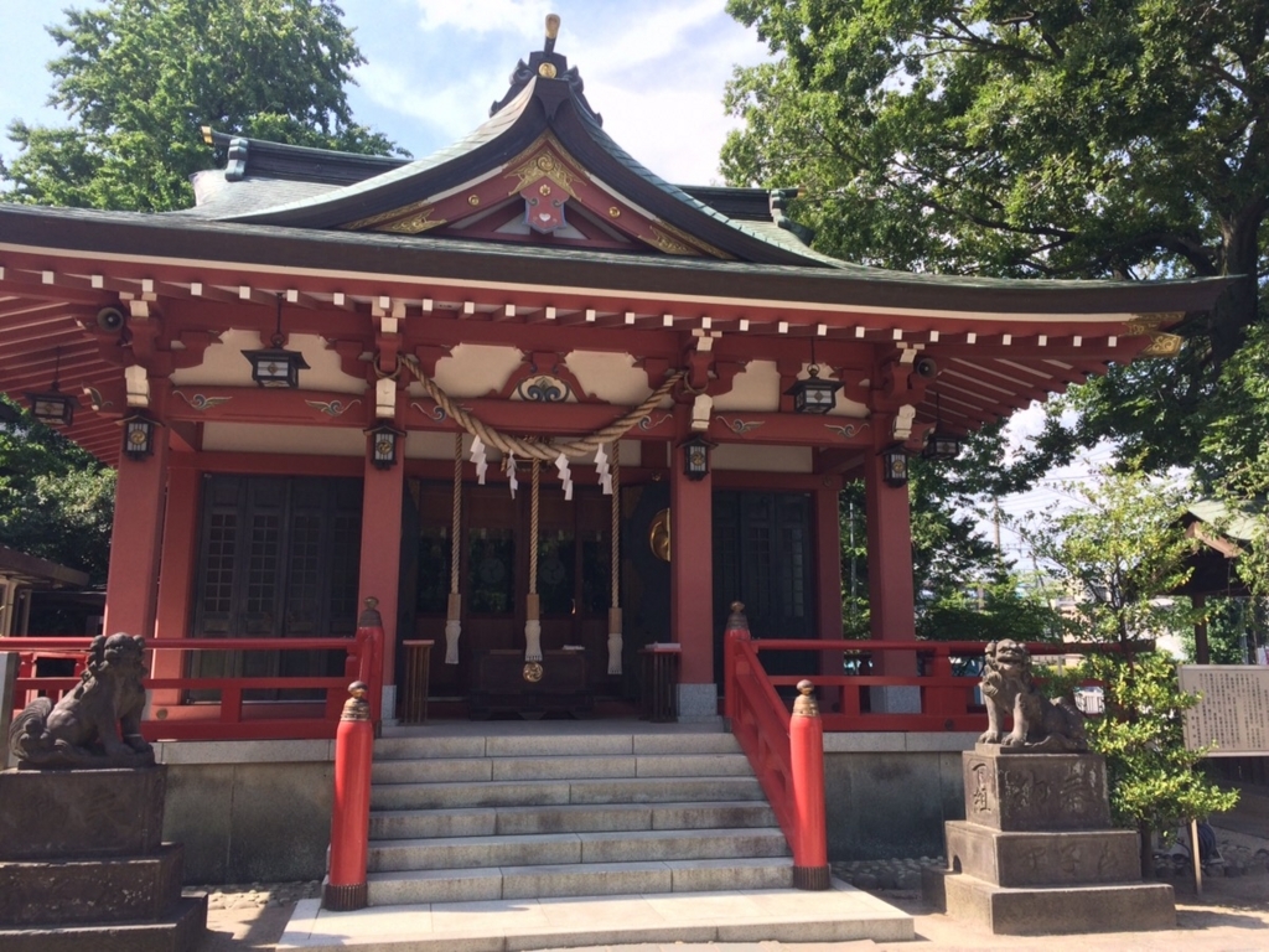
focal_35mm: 29
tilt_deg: +10.4
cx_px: 634
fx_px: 1063
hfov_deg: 61.7
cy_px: 476
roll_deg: +0.3
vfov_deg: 48.2
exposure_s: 1/707
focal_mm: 4.15
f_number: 2.2
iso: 32
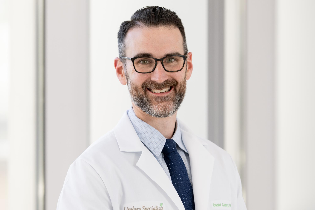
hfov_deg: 11.6
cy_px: 105
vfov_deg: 7.8
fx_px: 1545
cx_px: 158
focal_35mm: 177
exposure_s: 1/200
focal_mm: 175
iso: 1000
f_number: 4
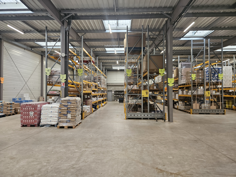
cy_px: 88
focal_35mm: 23
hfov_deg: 73.9
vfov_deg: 58.9
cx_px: 118
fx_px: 157
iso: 200
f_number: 1.8
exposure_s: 1/100
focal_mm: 5.4
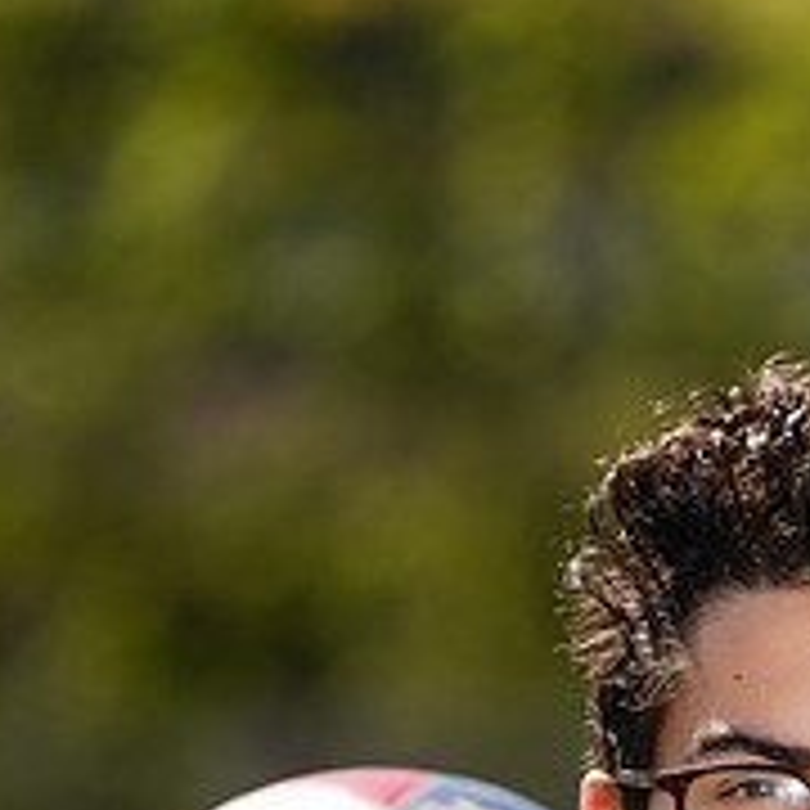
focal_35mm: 971
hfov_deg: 1.8
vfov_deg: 1.8
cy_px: 1251
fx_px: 25706
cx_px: 848
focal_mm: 355
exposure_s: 1/200
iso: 64
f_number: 7.1
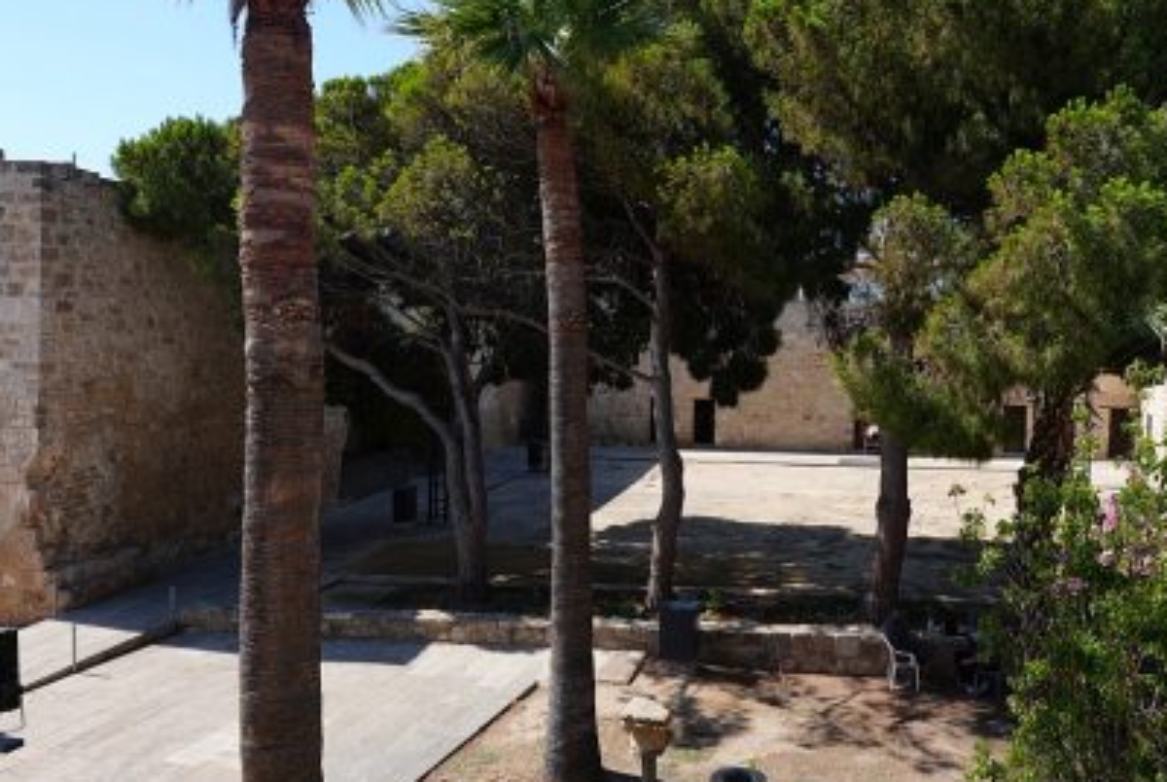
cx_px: 744
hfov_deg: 64.3
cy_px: 340
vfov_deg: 46.4
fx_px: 909
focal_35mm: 28
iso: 100
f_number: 11
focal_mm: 14
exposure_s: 1/100
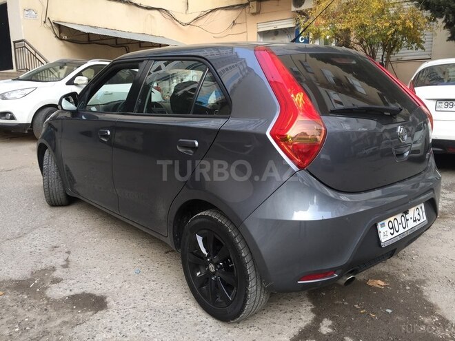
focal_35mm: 29
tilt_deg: -10.8
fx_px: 381
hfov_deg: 61.7
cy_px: 170
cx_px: 228
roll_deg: -0.5
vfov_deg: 48.2
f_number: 2.2
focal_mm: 4.15
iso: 40
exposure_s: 1/50
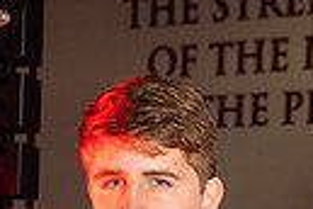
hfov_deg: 14.1
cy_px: 508
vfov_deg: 8.5
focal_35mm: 146
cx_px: 187
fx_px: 1269
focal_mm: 42
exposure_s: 1/250
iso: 200
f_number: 5
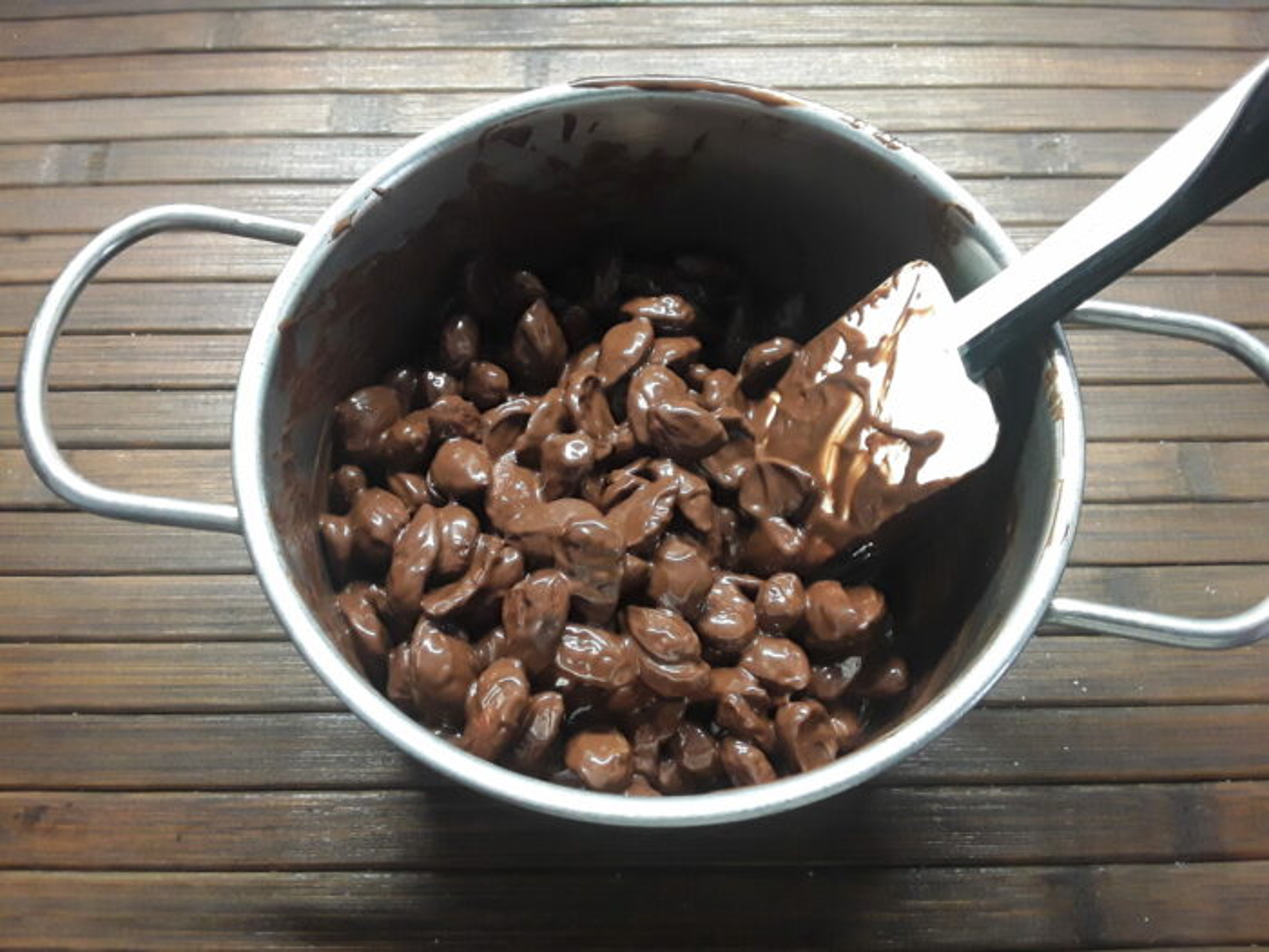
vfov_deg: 51.4
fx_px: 990
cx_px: 634
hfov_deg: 65.3
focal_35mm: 27
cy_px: 476
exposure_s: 1/25
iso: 160
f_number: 1.9
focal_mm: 2.91
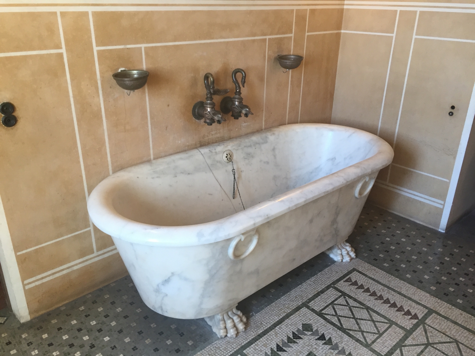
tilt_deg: -23.3
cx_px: 238
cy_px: 178
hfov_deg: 61.7
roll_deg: +0.0
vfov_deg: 48.2
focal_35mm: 29
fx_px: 398
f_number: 2.2
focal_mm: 4.15
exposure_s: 1/33
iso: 50
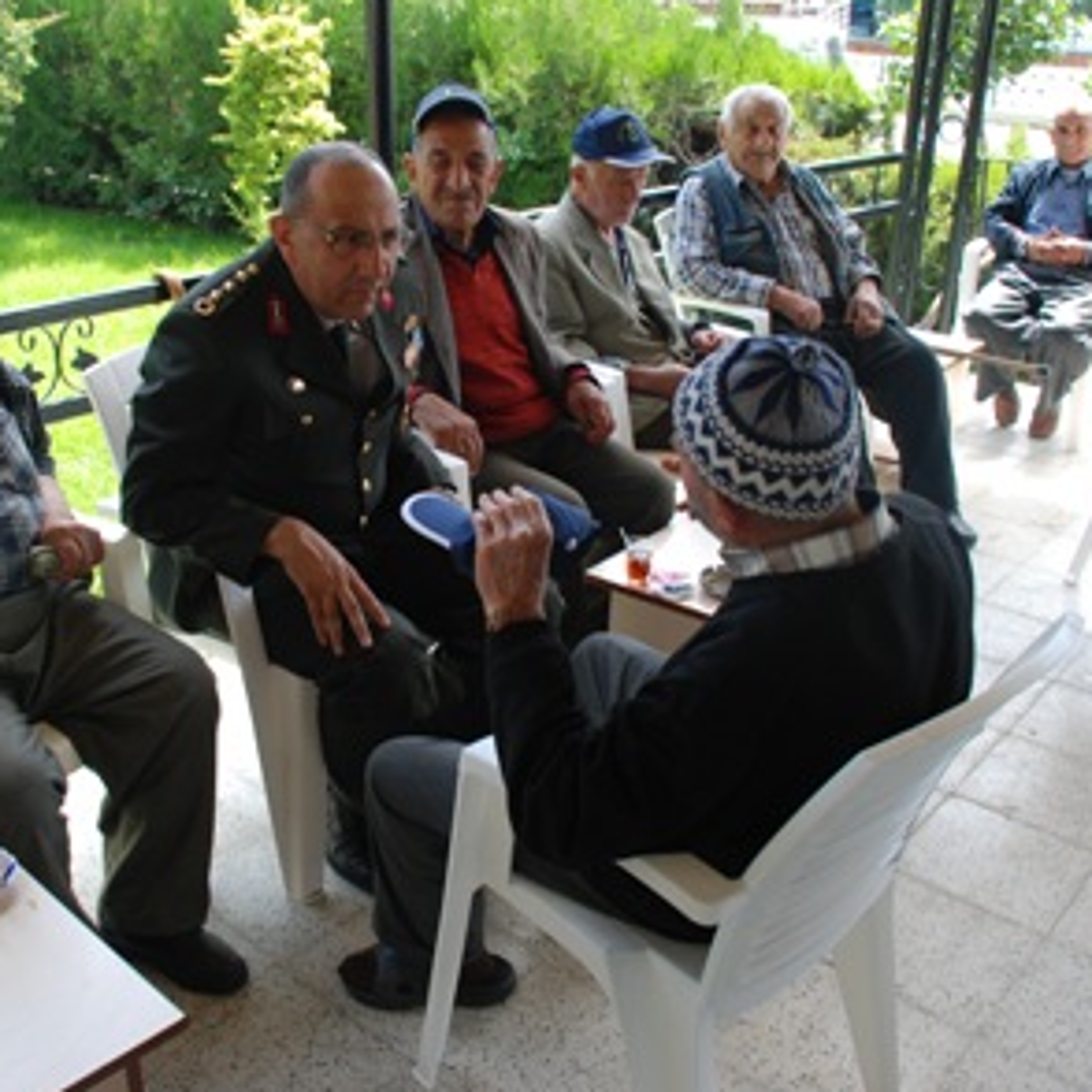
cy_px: 546
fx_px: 1249
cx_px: 468
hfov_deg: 47.1
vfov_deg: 47.2
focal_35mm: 35
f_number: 5
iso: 200
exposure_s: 1/100
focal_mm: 18
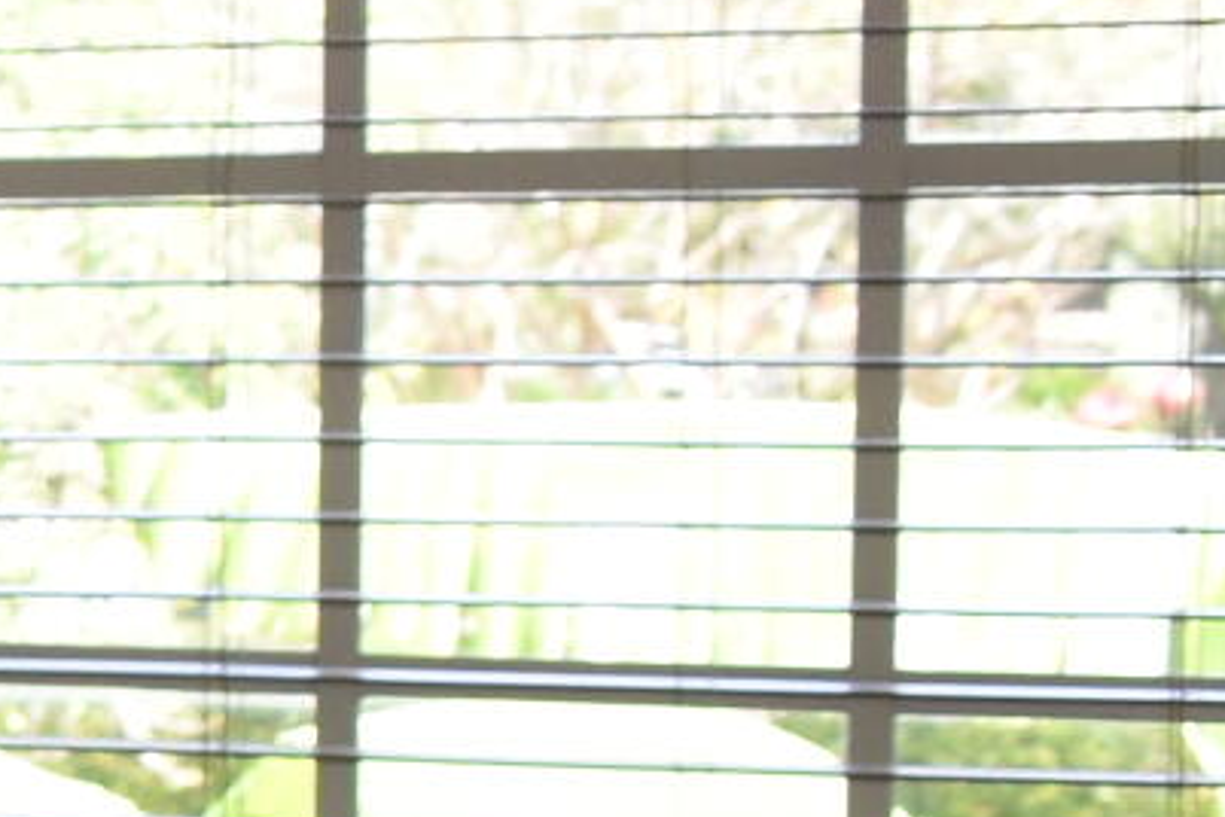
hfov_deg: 7.9
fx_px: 7622
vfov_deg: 6.1
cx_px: -2468
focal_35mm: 224
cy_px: 1152
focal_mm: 20
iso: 800
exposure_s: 1/200
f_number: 4.5
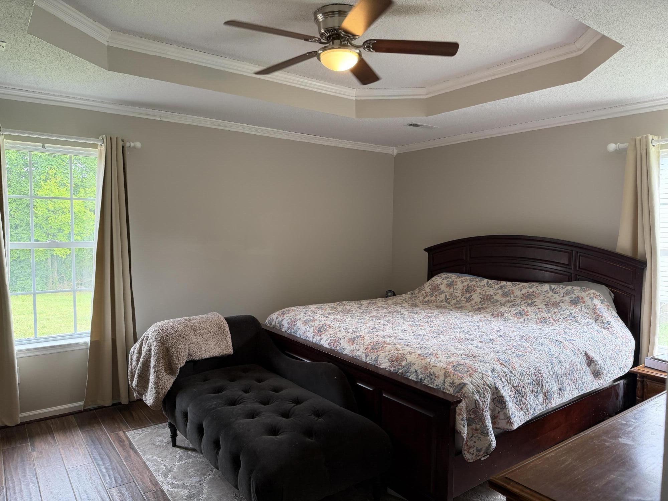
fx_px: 463
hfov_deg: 71.6
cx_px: 334
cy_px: 250
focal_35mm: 24
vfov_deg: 56.8
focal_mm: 6.76
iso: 200
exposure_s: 1/120
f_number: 1.78
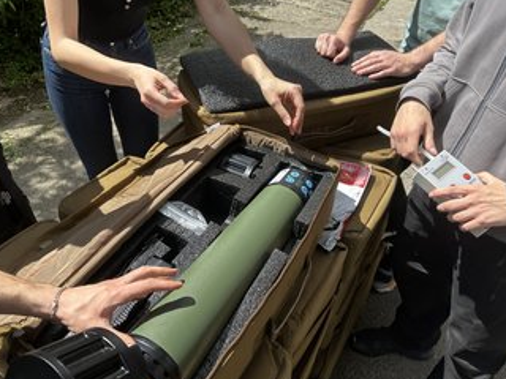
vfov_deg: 46.8
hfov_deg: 59.9
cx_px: 229
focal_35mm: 30
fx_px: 439
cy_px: 197
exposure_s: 1/2410
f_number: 1.78
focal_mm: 6.86
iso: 80
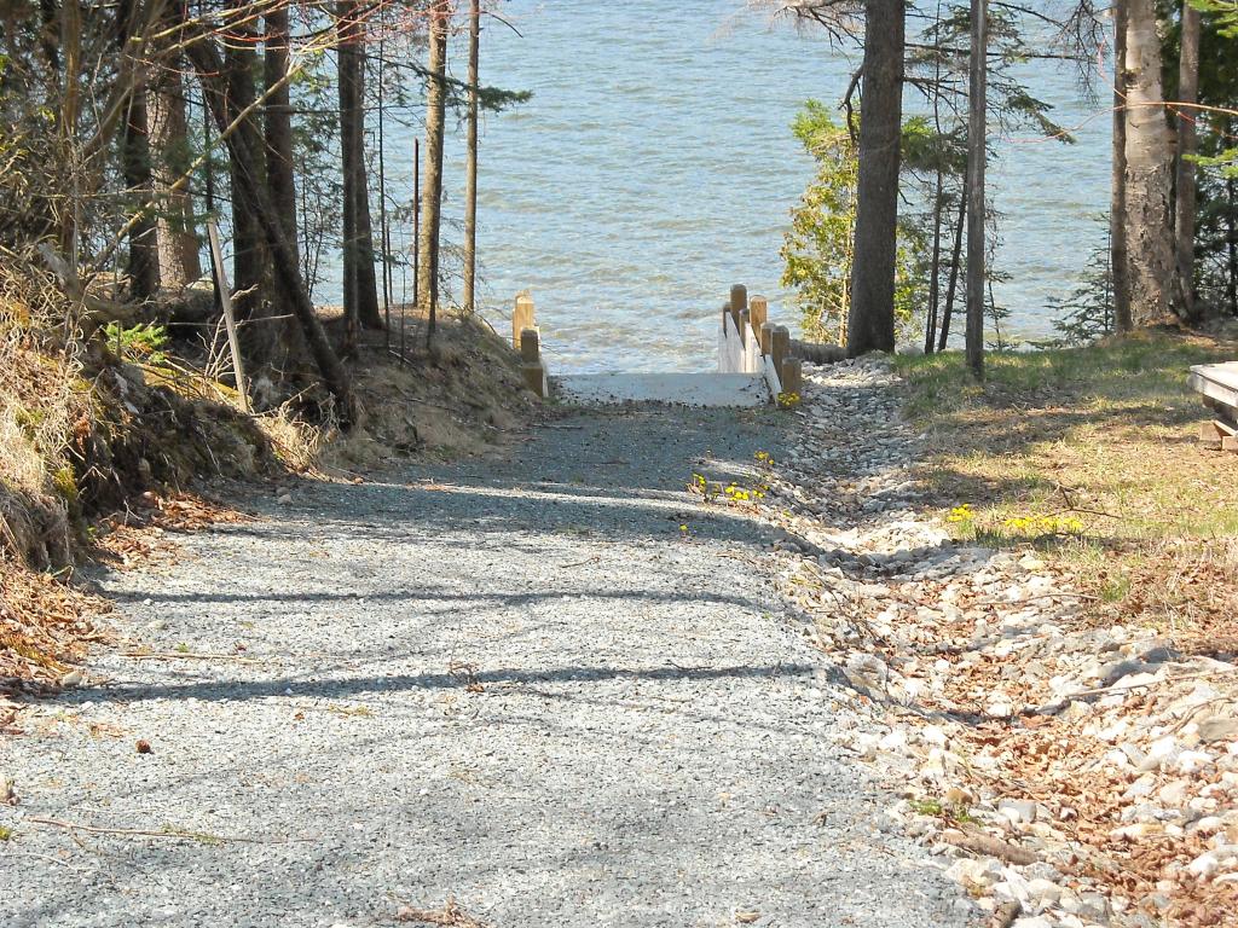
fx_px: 3755
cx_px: 619
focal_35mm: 105
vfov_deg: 14.1
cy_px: 464
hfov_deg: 18.7
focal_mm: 17.1
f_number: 4.7
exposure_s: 1/250
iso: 95
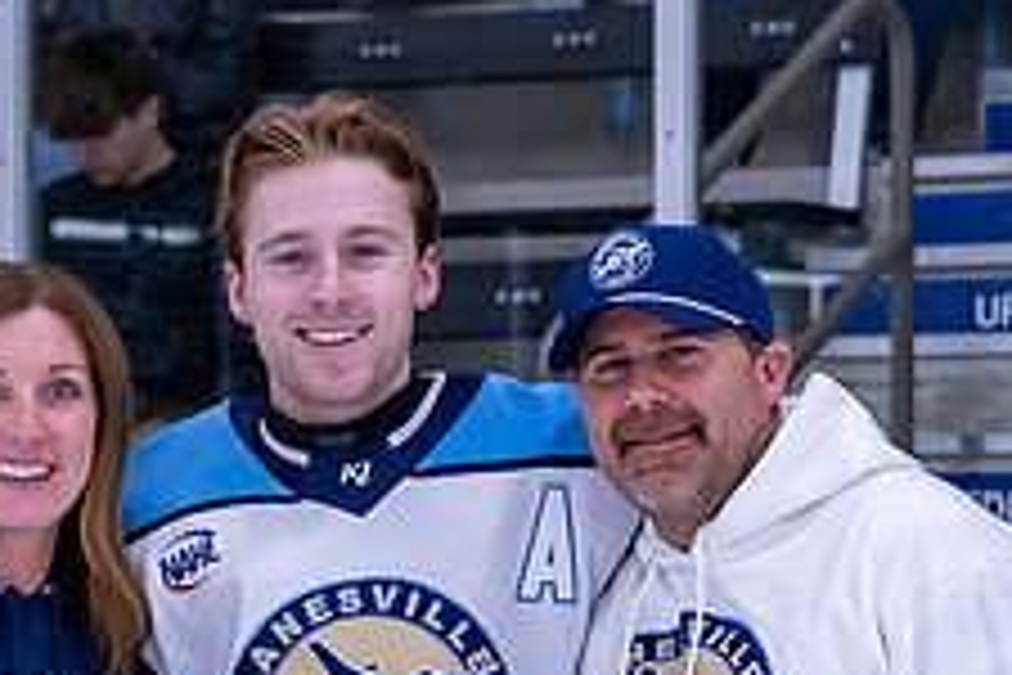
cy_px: 779
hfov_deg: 8.9
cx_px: 408
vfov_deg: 5.9
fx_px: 6465
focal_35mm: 230
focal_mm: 46
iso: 500
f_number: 4
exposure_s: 1/250
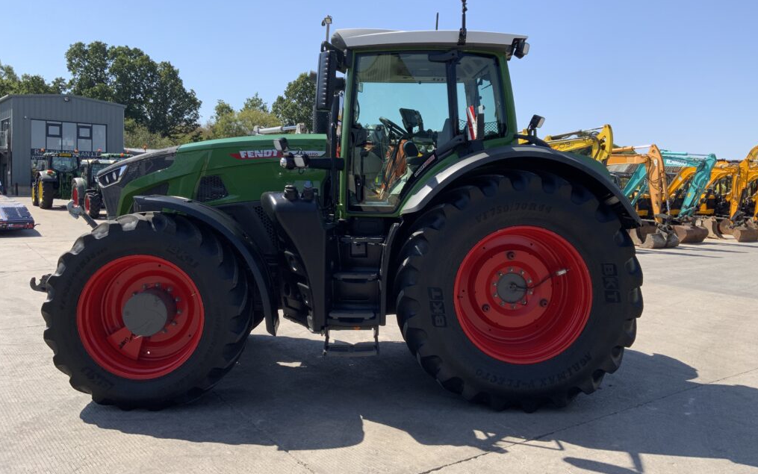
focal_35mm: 31
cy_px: 211
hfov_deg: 61.2
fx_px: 641
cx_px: 379
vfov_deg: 40.6
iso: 16
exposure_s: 1/1451
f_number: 1.8
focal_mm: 3
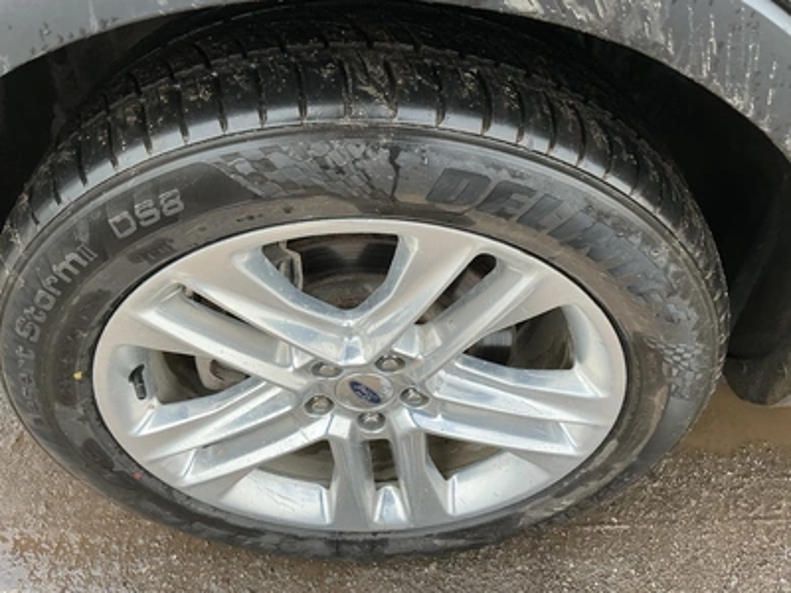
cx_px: 396
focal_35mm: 28
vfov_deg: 49.7
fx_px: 640
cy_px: 296
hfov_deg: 63.4
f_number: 1.8
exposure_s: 1/613
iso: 25
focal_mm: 3
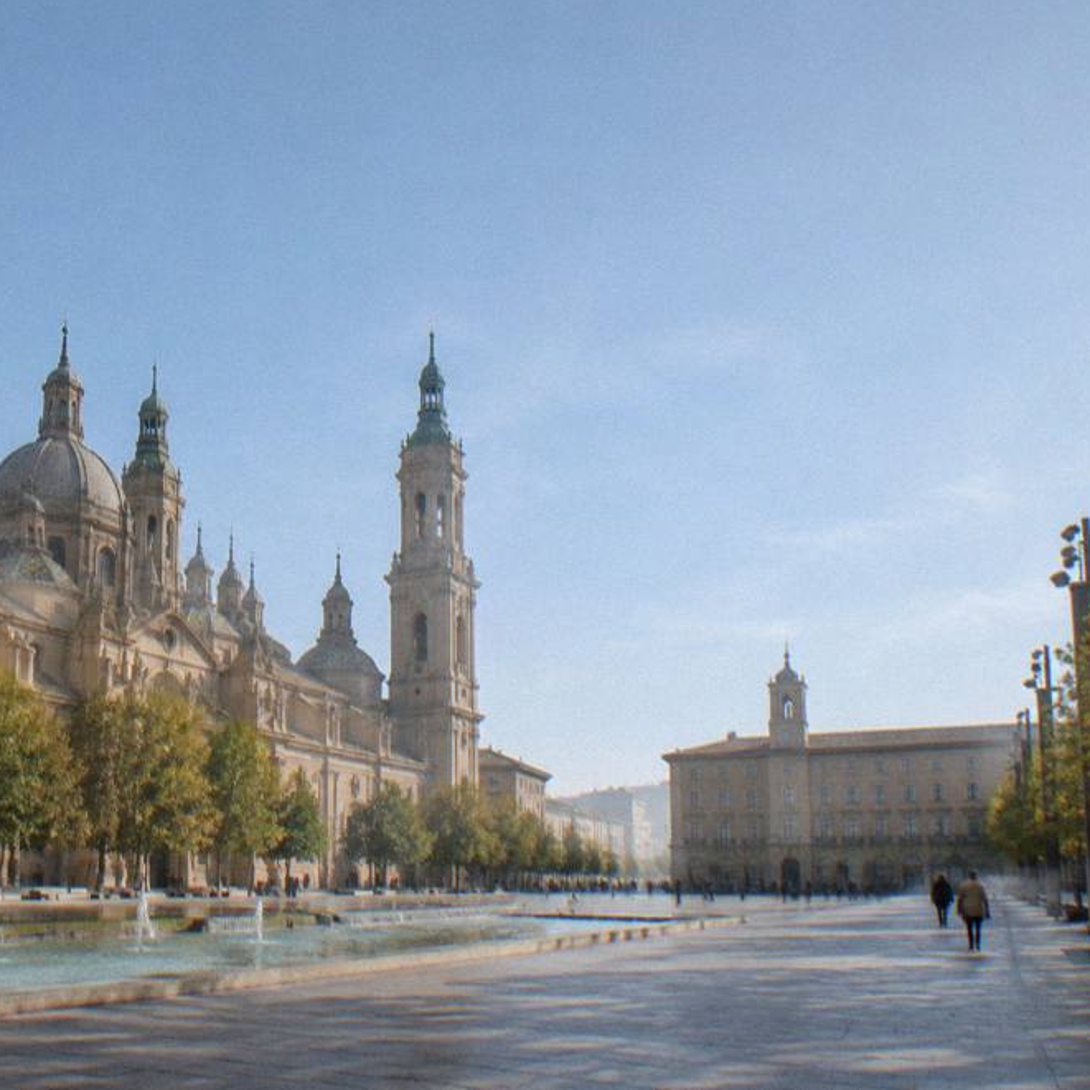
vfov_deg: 37.6
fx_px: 1603
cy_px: 543
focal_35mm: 45
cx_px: 447
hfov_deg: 37.4
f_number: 9
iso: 320
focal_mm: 35
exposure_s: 1/640
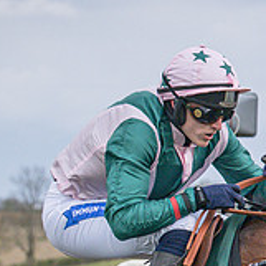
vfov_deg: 4.5
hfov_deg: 4.4
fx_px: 3382
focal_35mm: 389
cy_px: 344
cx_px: 645
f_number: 4
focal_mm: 70
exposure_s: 1/4000
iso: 400
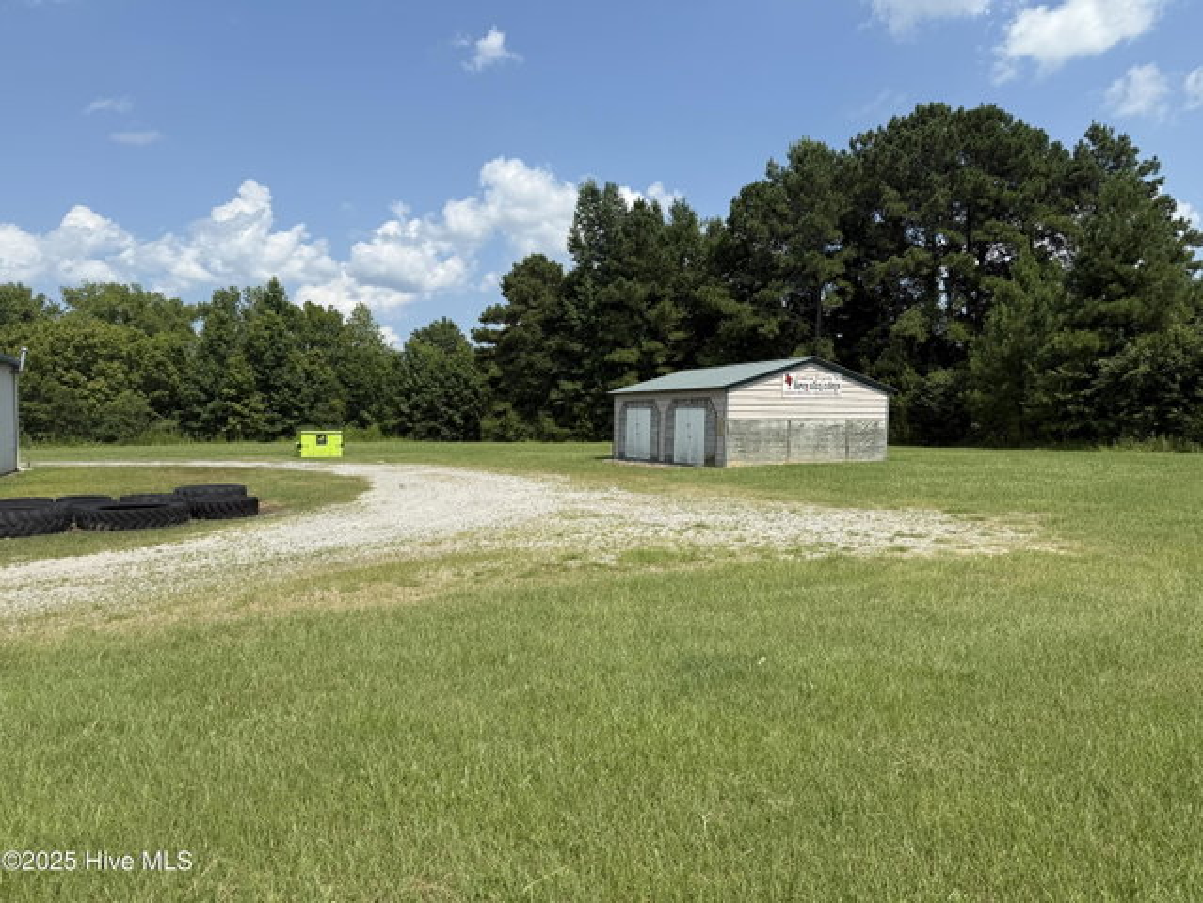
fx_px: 835
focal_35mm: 24
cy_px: 452
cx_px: 602
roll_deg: +0.3
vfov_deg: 56.9
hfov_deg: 71.6
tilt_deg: -3.7
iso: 80
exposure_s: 1/5714
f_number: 1.78
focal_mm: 6.76
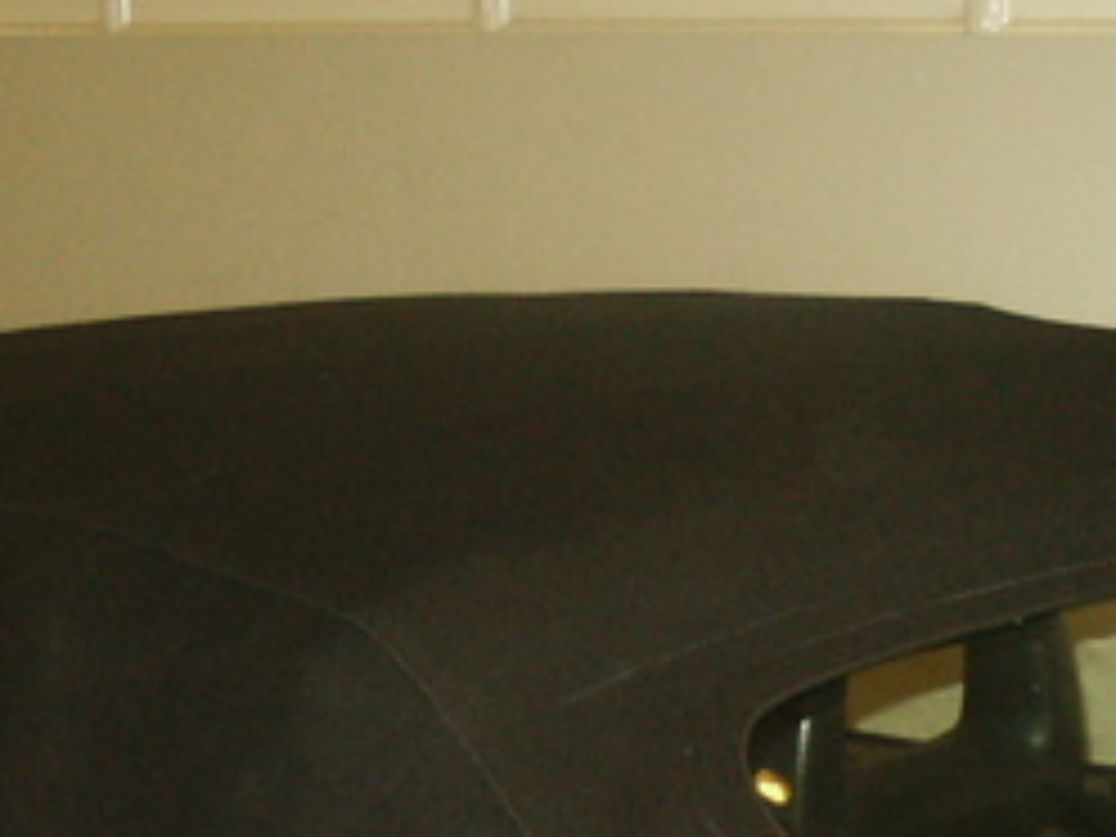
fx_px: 3643
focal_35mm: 113
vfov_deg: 12.9
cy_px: 873
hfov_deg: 17.4
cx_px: 720
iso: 200
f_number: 3
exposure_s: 1/45
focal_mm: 7.18
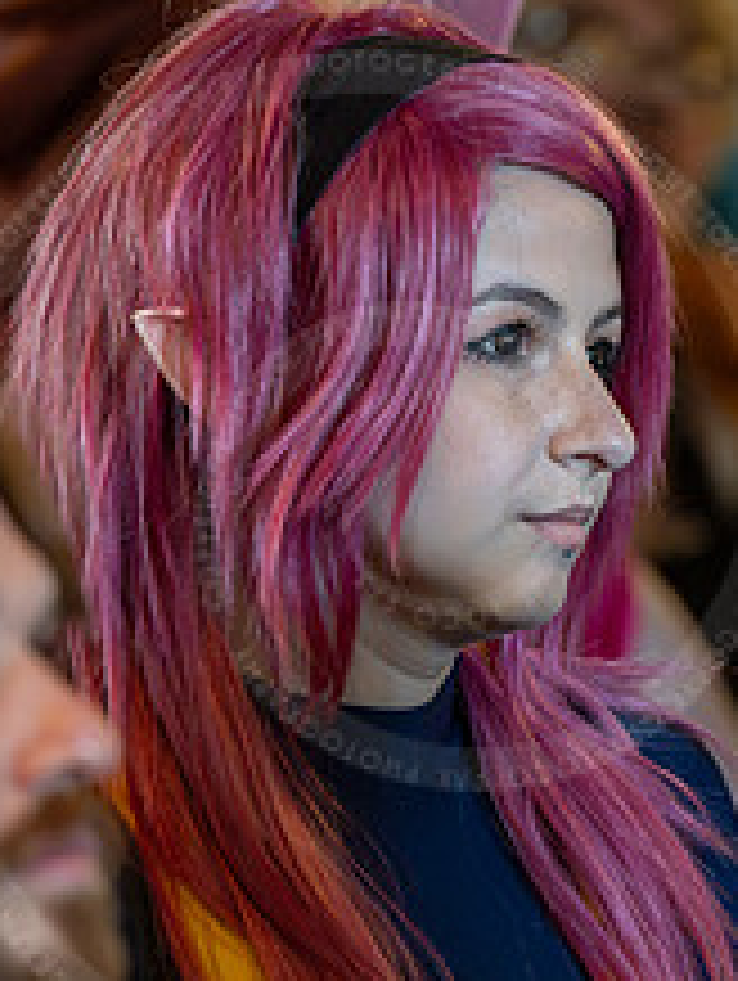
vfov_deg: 4.4
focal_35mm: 446
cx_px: 486
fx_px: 12653
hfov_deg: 3.3
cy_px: 598
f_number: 2.8
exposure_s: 1/250
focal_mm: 150
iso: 4000
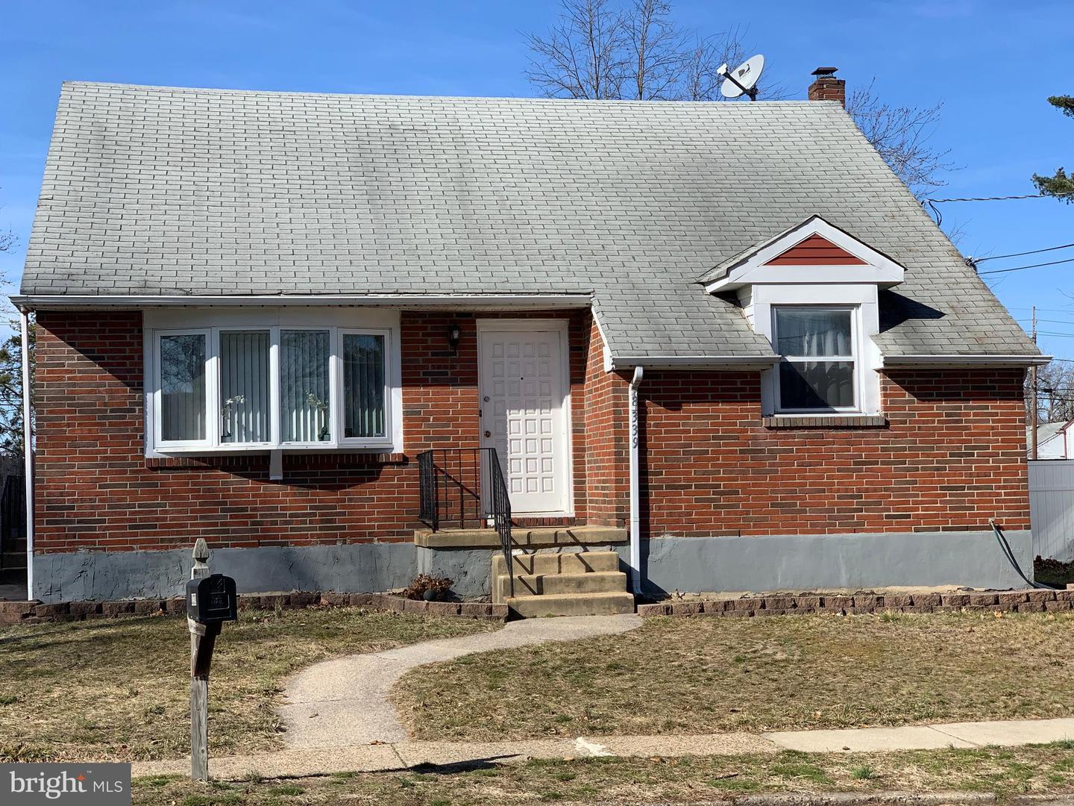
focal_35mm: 52
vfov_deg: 28.0
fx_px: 1613
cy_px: 403
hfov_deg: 36.8
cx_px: 537
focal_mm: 6
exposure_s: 1/1142
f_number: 2.4
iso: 16
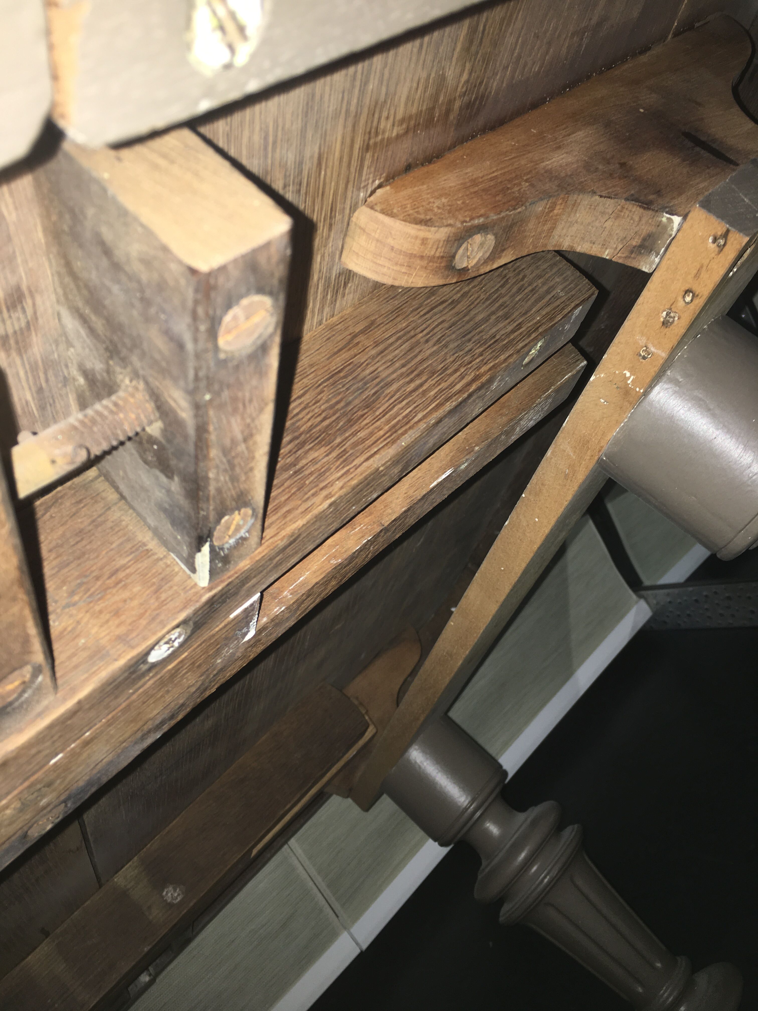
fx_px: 847
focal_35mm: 29
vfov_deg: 61.7
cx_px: 379
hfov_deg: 48.2
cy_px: 506
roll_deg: +31.5
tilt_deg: -10.3
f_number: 2.2
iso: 25
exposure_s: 1/17
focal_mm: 4.15
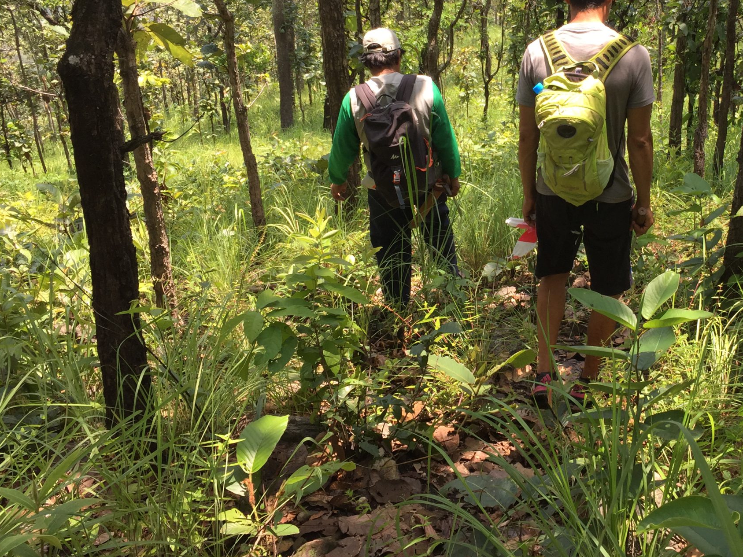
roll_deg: -1.5
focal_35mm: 44
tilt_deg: -25.8
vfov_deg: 32.6
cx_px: 551
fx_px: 944
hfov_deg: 41.8
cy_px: 182
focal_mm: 4.15
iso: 32
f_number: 2.2
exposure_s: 1/444
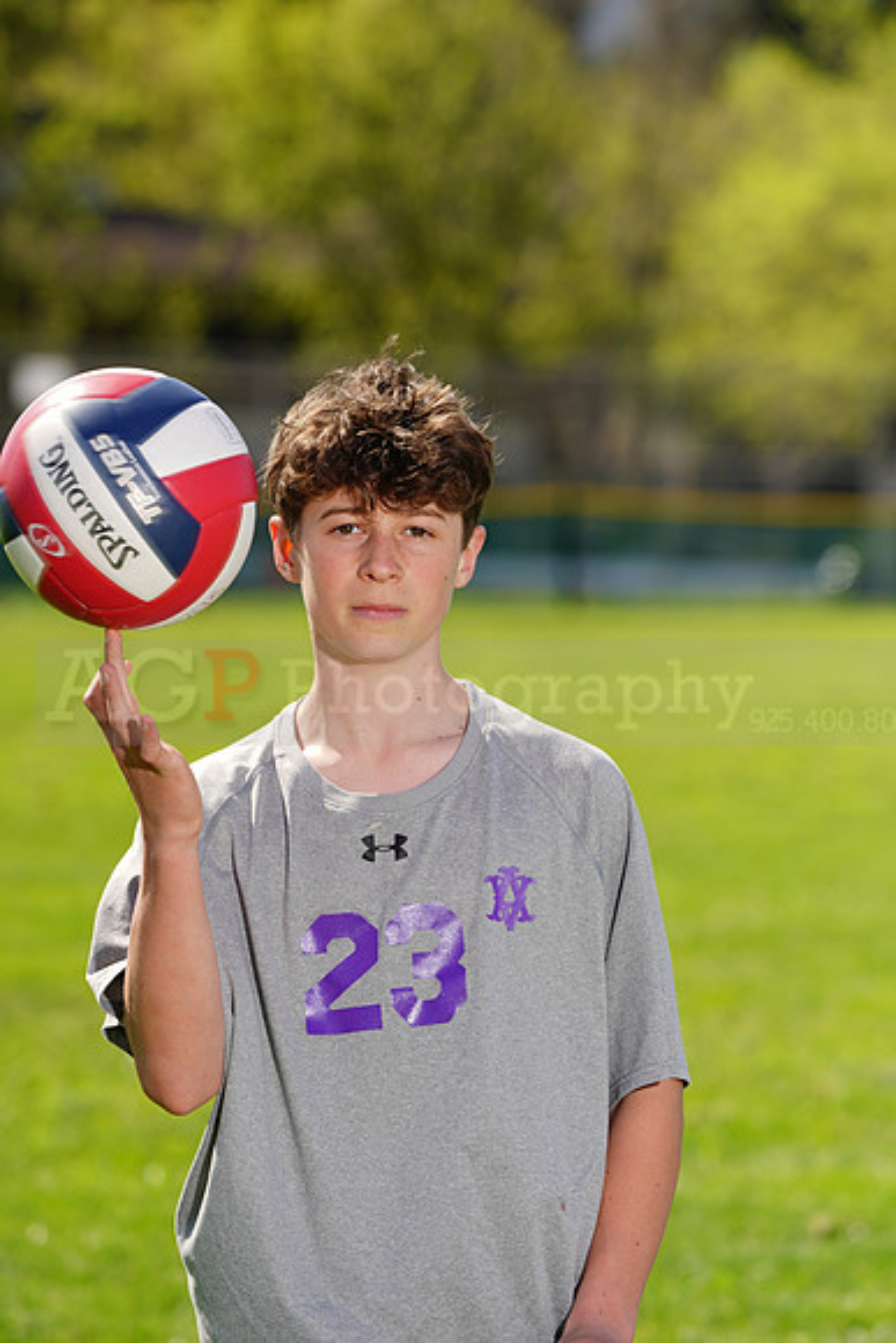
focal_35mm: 238
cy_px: 672
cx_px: 448
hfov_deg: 5.8
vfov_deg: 8.6
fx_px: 8879
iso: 64
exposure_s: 1/200
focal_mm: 238
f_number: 7.1
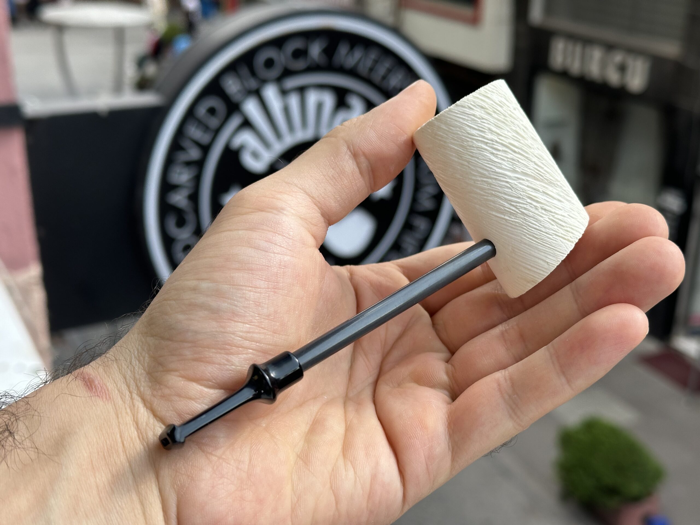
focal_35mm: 48
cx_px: 350
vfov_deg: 30.3
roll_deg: -1.3
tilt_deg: -21.6
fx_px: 971
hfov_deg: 39.7
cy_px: 262
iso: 64
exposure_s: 1/785
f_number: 1.78
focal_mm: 6.86
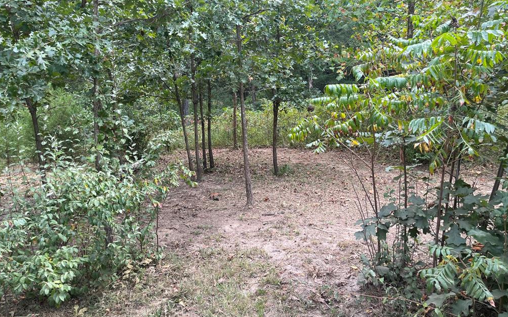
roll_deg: +4.6
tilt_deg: -13.0
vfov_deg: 44.5
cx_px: 251
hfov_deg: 66.5
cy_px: 152
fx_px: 388
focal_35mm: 28
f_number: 1.6
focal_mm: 5.1
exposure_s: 1/419
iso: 50
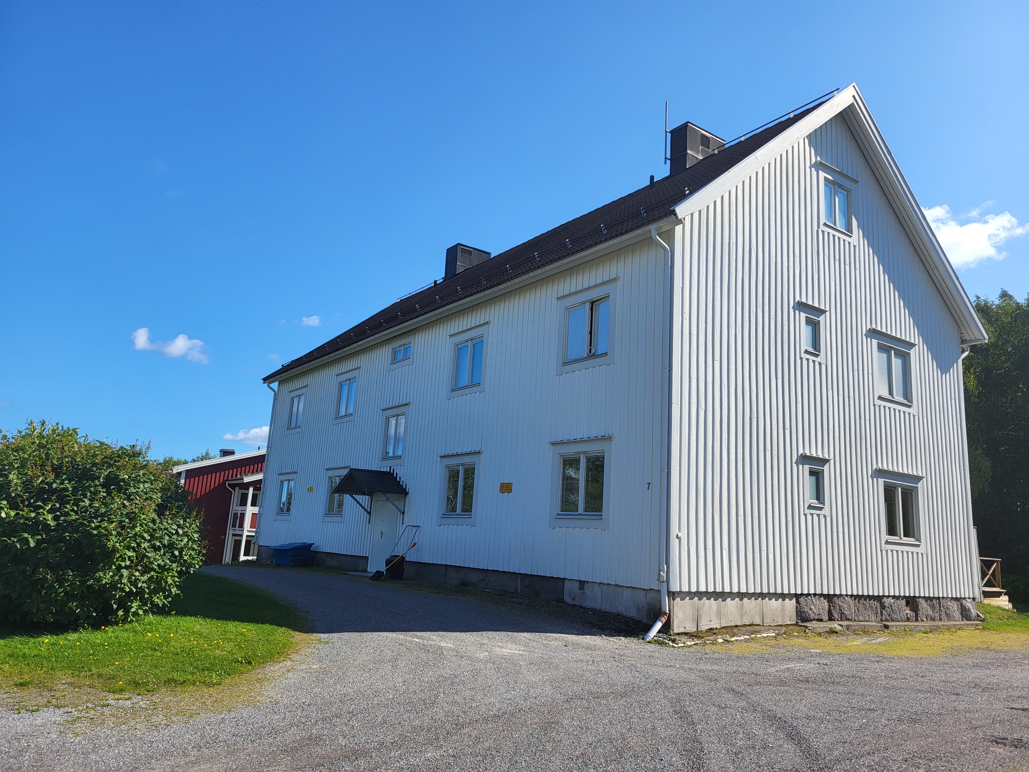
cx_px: 514
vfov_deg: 53.1
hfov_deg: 67.3
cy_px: 386
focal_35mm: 26
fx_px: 773
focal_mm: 5.4
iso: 40
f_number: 1.8
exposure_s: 1/2222
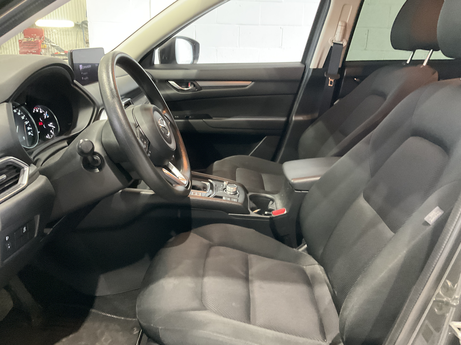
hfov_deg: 61.7
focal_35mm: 29
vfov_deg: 48.2
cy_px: 172
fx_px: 386
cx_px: 230
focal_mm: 3
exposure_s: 1/30
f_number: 1.8
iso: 400
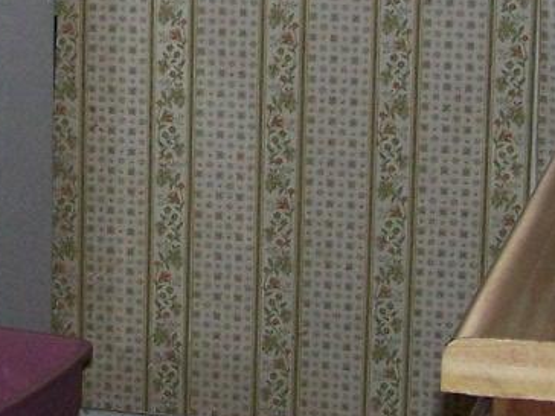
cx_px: 14
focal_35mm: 162
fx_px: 2597
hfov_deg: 12.1
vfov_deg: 9.1
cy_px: -47
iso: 140
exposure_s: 1/60
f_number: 2.8
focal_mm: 6.3
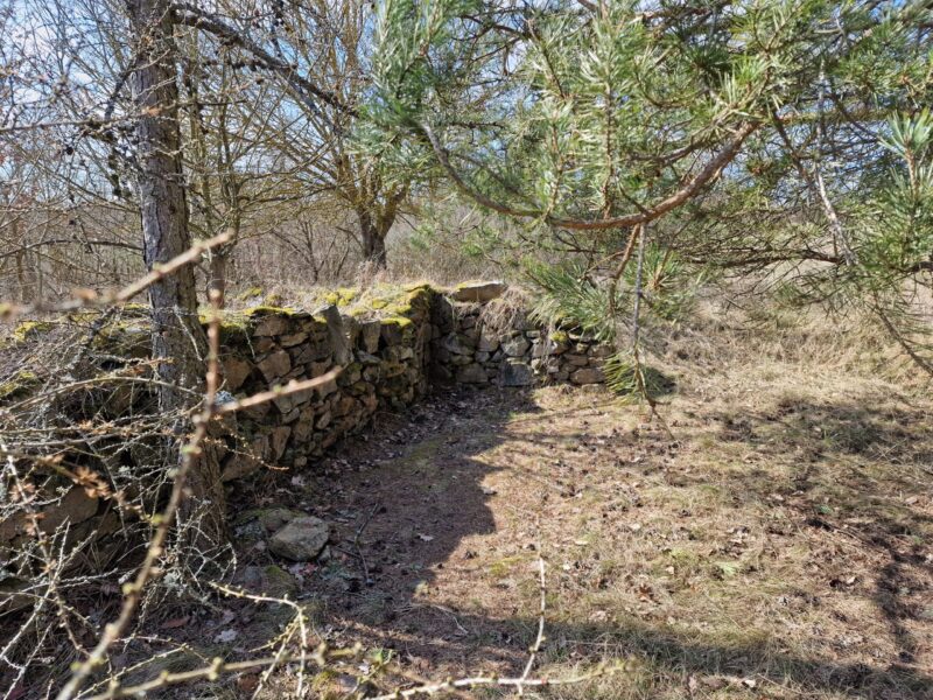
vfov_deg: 58.9
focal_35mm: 23
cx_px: 466
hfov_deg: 73.9
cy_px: 350
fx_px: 620
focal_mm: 6.4
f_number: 1.8
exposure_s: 1/311
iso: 50
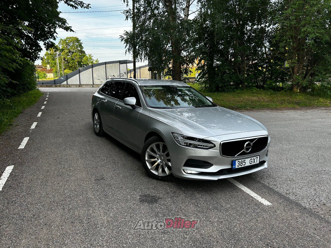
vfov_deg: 53.1
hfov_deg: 67.3
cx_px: 166
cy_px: 124
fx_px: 249
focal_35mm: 26
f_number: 1.5
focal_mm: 5.7
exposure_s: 1/394
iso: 50
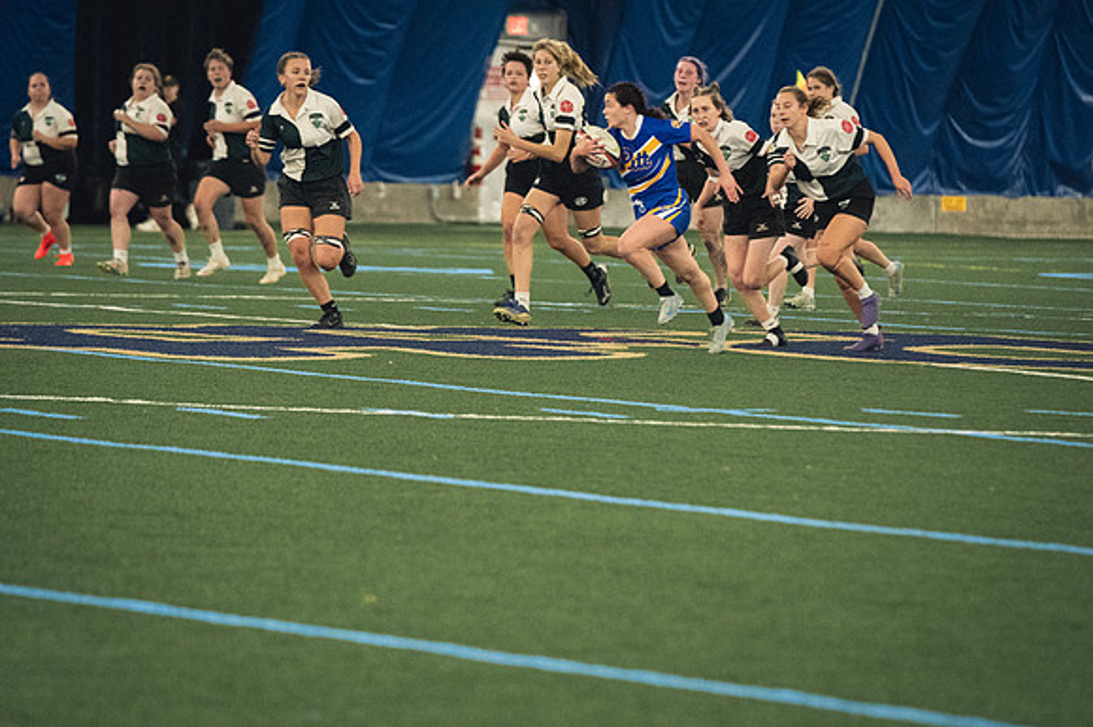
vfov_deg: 5.6
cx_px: 546
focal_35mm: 247
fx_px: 7495
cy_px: 364
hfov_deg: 8.3
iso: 9000
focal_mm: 165
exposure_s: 1/500
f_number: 2.8
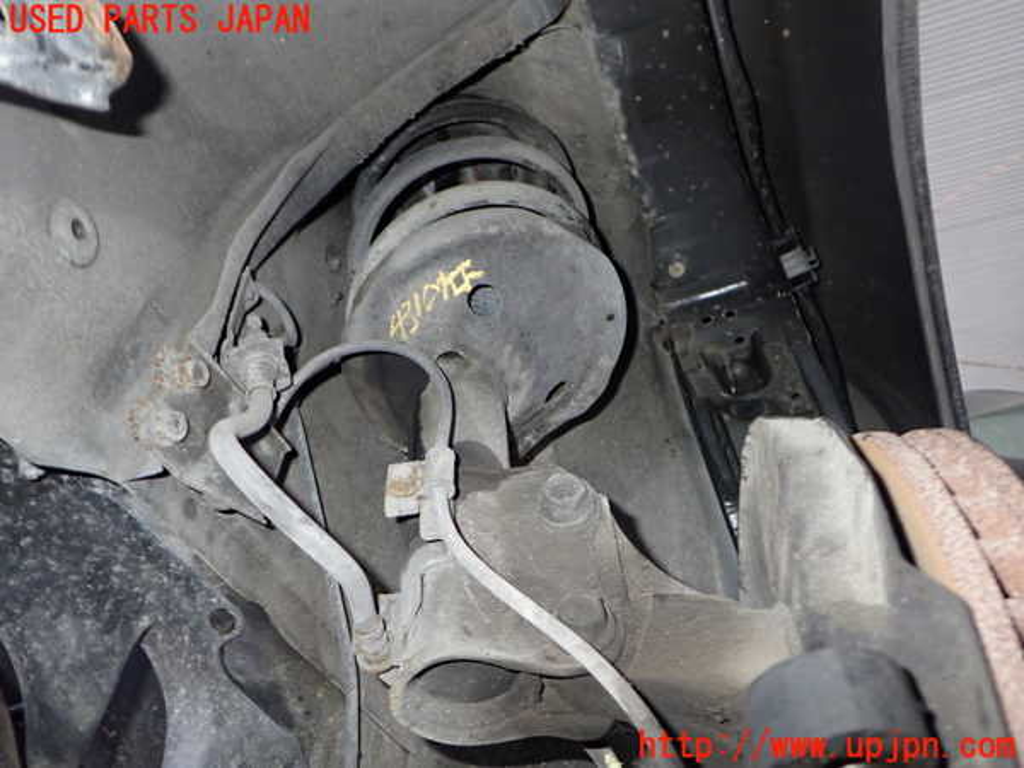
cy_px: 384
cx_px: 512
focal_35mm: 30
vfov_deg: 46.8
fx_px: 887
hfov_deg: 60.0
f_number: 6.3
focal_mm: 5.4
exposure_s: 1/30
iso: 400
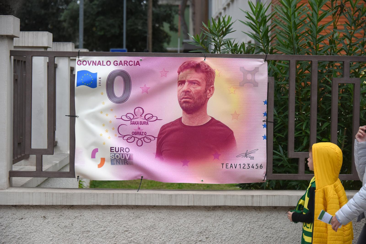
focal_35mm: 112
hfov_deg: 18.3
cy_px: 122
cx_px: 183
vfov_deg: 12.2
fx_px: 1139
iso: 1250
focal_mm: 112
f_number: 5.3
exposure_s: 1/2000
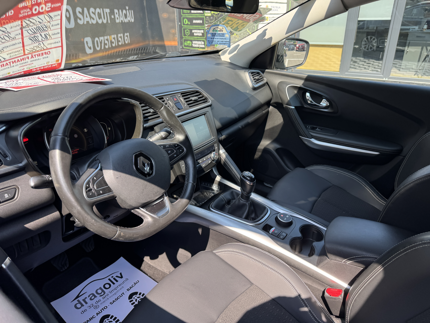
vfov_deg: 56.8
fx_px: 298
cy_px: 162
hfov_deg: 71.6
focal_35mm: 24
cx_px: 215
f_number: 1.78
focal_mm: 6.76
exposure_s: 1/448
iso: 80
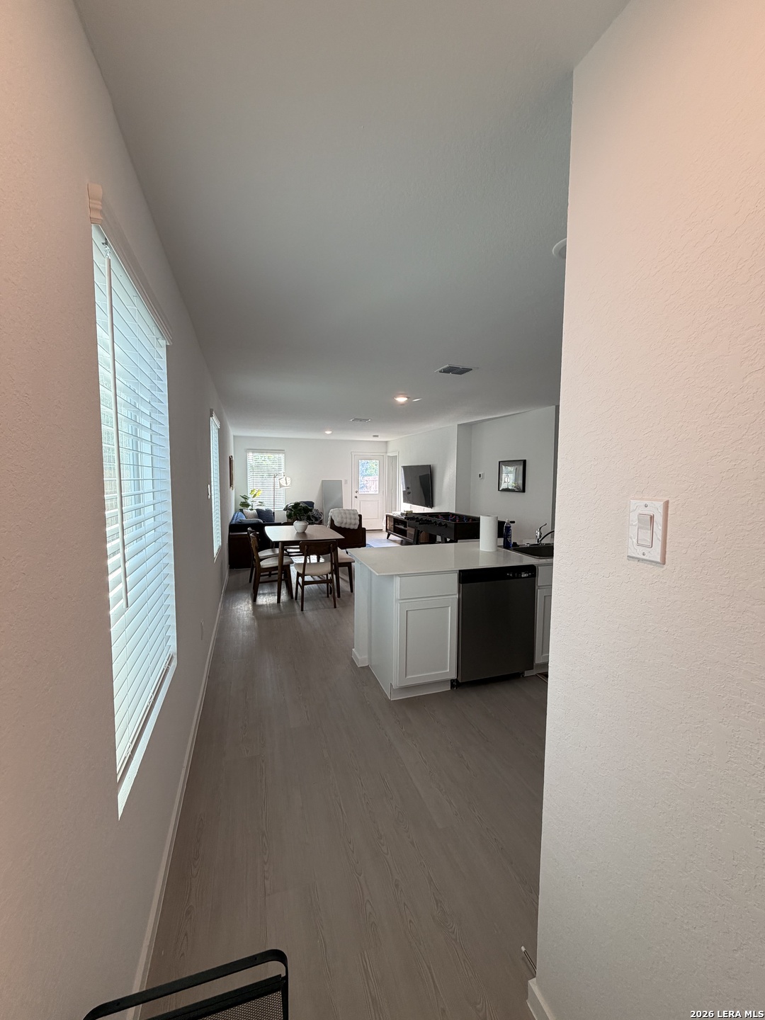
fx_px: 413
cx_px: 382
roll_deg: -0.1
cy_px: 510
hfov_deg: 85.7
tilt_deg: -4.6
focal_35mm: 14
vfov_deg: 102.1
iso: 80
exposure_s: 1/120
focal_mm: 2.22
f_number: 2.2
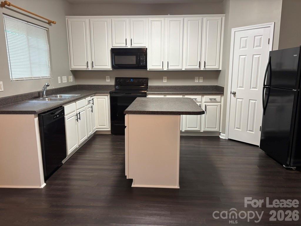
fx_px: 226
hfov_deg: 67.3
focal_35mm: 26
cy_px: 113
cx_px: 150
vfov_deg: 53.1
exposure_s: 1/60
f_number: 1.6
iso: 200
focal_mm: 5.96
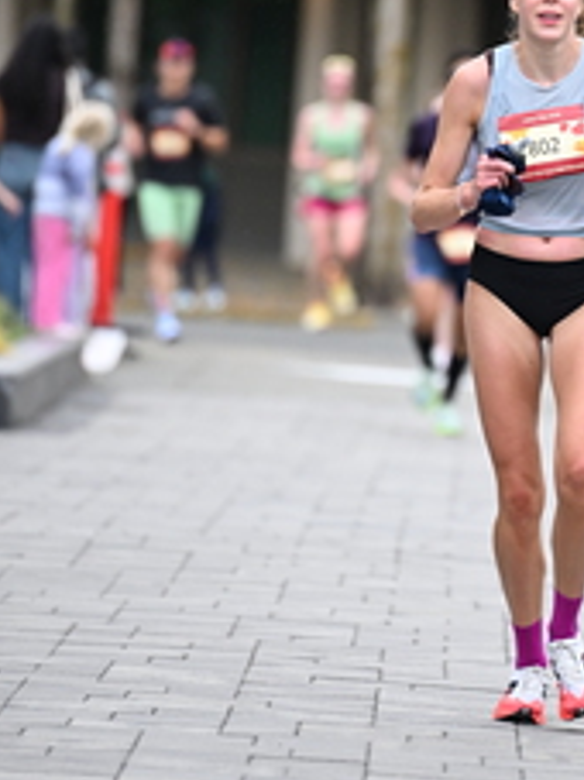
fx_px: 10515
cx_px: 586
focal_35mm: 467
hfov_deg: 3.2
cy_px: 292
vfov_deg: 4.2
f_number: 2.8
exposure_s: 1/1600
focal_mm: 200
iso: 1000
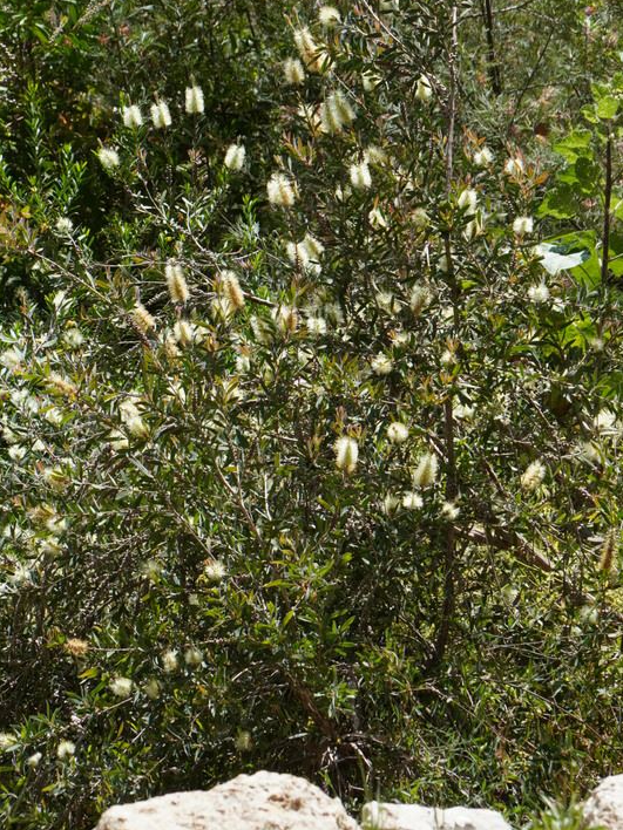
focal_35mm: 364
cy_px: 419
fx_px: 8724
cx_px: 311
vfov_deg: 5.5
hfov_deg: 4.1
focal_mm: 223
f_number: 11
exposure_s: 1/500
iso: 800
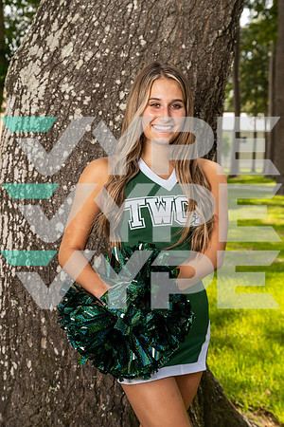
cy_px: 214
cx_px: 142
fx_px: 603
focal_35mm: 51
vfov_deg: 38.9
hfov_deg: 26.5
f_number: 5.6
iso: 320
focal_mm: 51
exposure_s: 1/250
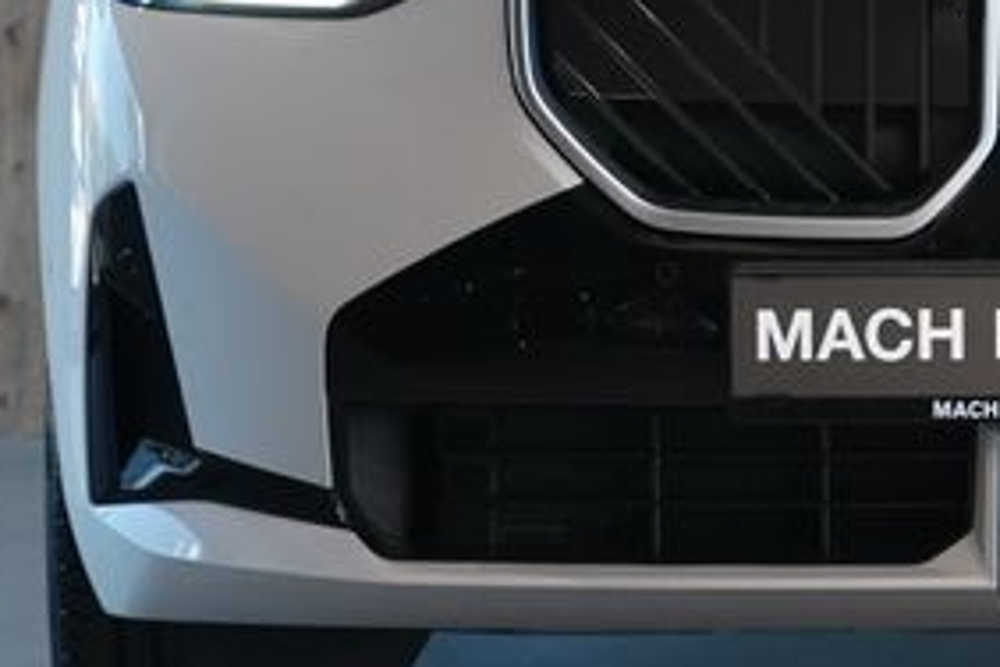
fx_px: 7055
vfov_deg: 5.4
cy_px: -76
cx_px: 1025
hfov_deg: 8.1
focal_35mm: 254
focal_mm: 70
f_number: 5.6
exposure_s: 1/160
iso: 3200
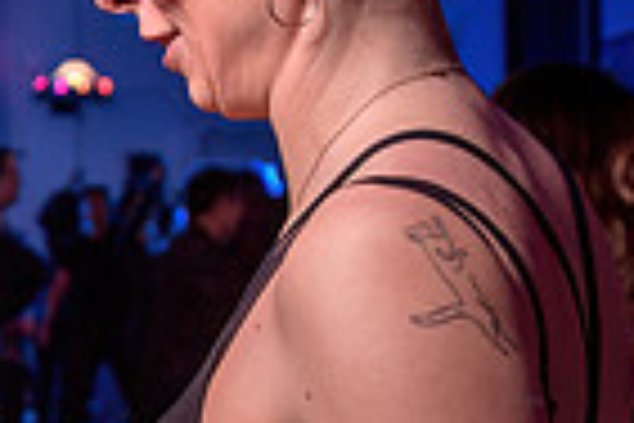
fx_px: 2060
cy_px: 281
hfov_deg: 17.0
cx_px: -49
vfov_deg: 11.7
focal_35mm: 117
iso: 500
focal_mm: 24
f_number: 2.8
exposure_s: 1/100
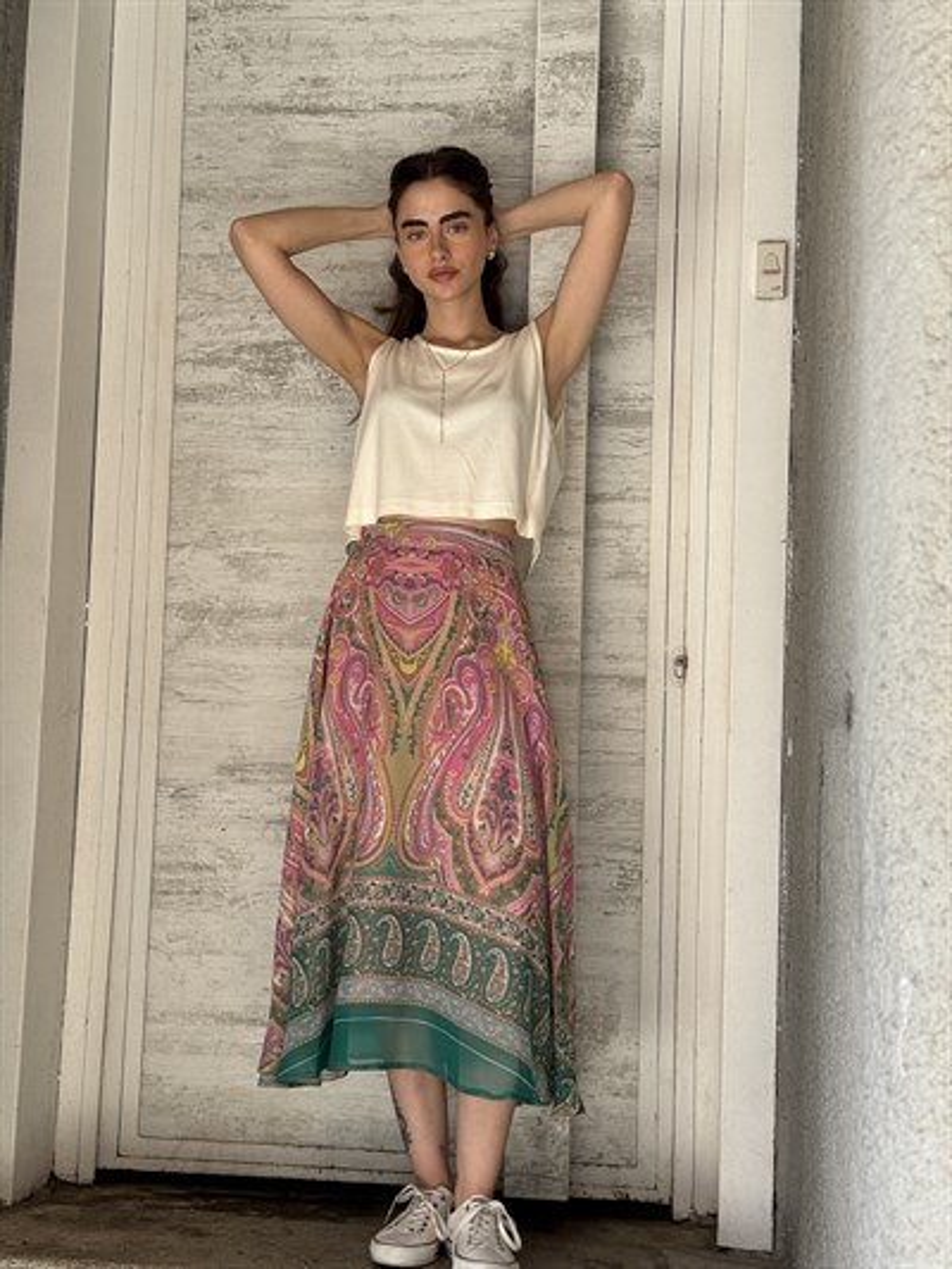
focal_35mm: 48
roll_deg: -1.3
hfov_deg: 30.3
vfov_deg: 39.6
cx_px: 476
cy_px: 634
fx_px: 1759
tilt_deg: +4.9
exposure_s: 1/232
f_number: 1.78
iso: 64
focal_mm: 6.76
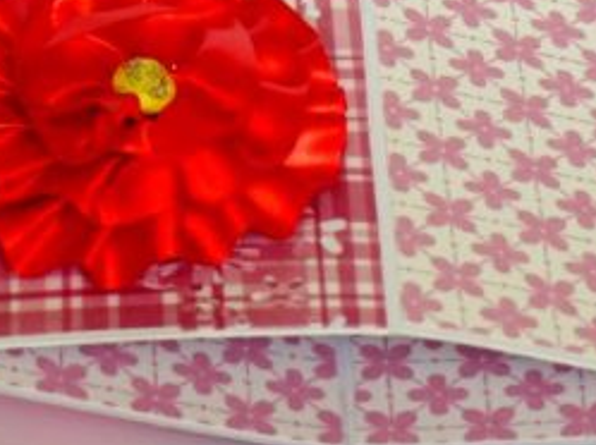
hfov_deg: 5.4
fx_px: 6310
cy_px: -33
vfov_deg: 4.0
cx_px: 302
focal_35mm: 367
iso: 100
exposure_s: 1/100
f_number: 2.8
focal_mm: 27.4
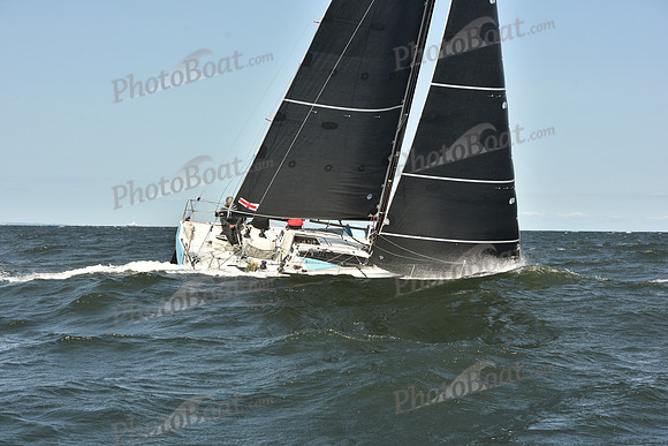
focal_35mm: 85
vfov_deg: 16.1
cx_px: 334
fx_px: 1578
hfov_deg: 23.9
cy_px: 223
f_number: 8
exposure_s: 1/800
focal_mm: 85
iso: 250
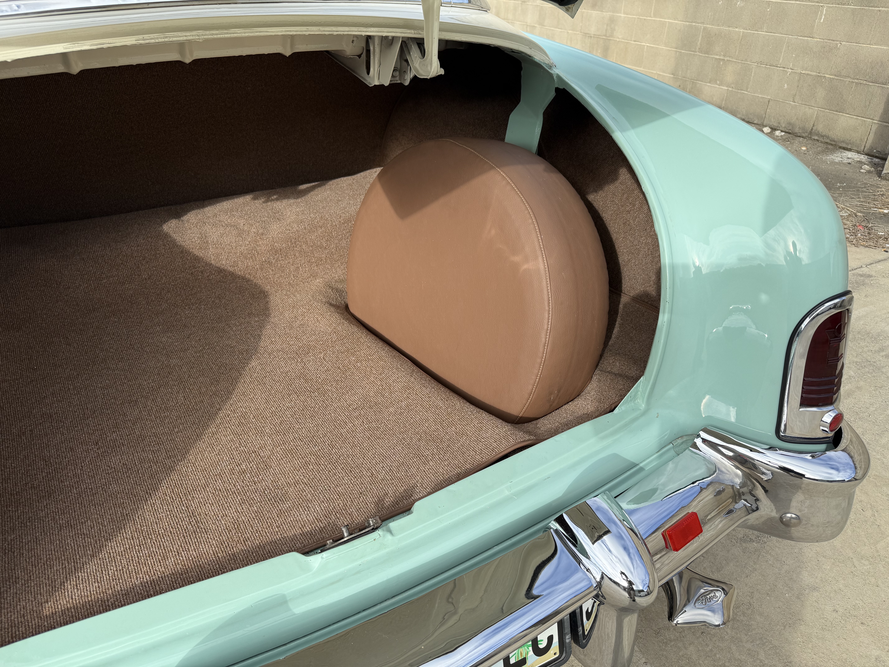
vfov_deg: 56.8
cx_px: 444
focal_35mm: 24
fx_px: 616
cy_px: 334
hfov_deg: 71.6
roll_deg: +0.9
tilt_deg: -31.1
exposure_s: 1/2000
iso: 80
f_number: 1.78
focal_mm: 6.76
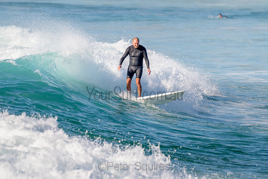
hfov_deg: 3.4
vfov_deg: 2.2
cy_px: 72
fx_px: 4559
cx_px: 146
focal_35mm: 612
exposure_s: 1/2000
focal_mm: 500
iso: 320
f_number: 5.6
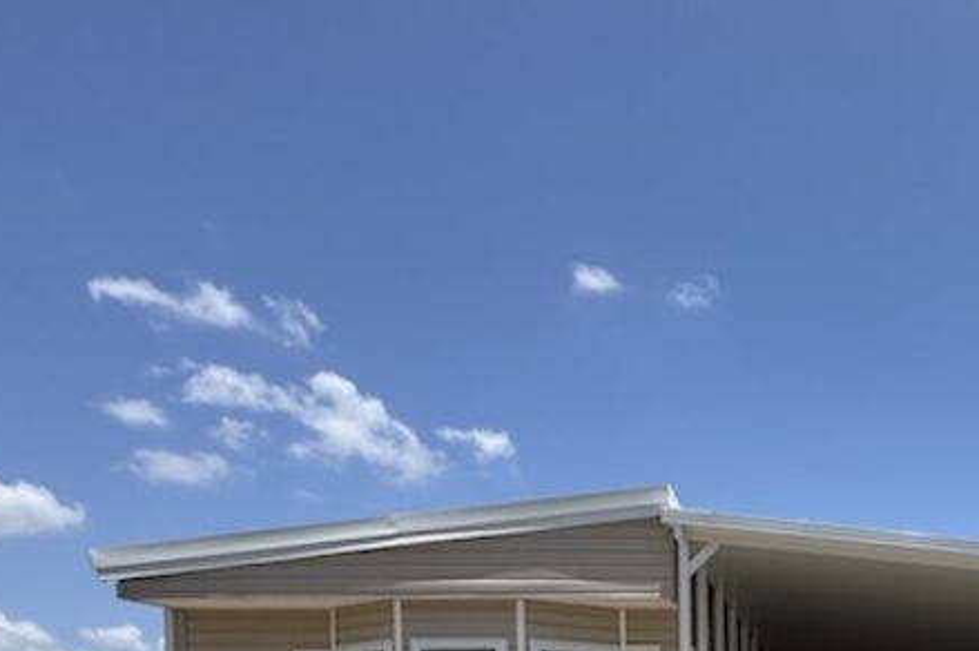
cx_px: 966
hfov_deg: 47.1
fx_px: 924
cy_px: 767
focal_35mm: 34
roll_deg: -0.1
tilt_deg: -0.8
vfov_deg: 32.6
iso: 50
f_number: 2.2
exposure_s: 1/1976
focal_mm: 2.22
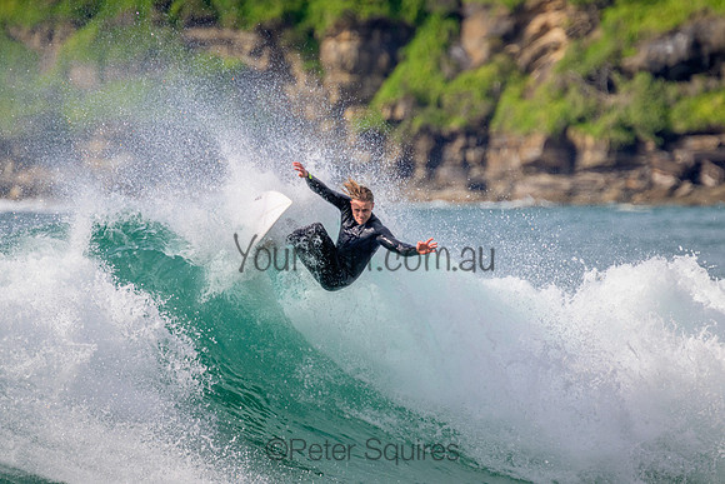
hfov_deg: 2.6
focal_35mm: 800
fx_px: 16114
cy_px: 242
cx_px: 362
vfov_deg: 1.7
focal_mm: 800
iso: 900
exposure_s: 1/1600
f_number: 11
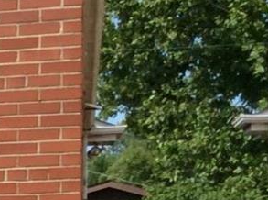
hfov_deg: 9.9
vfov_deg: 8.3
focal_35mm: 175
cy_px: 295
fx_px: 1351
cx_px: -393
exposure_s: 1/1167
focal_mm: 3.3
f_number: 2.4
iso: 32
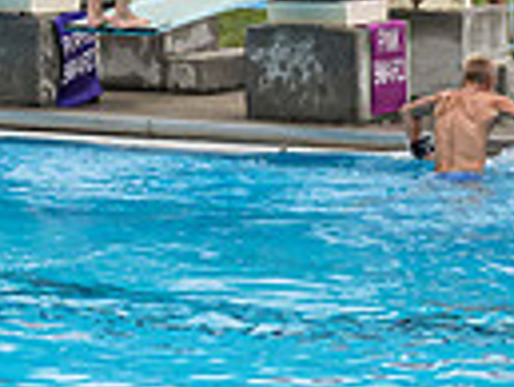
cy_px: -225
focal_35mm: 189
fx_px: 2809
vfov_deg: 7.7
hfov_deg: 10.0
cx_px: -351
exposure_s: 1/1000
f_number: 6.3
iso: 1000
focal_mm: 21
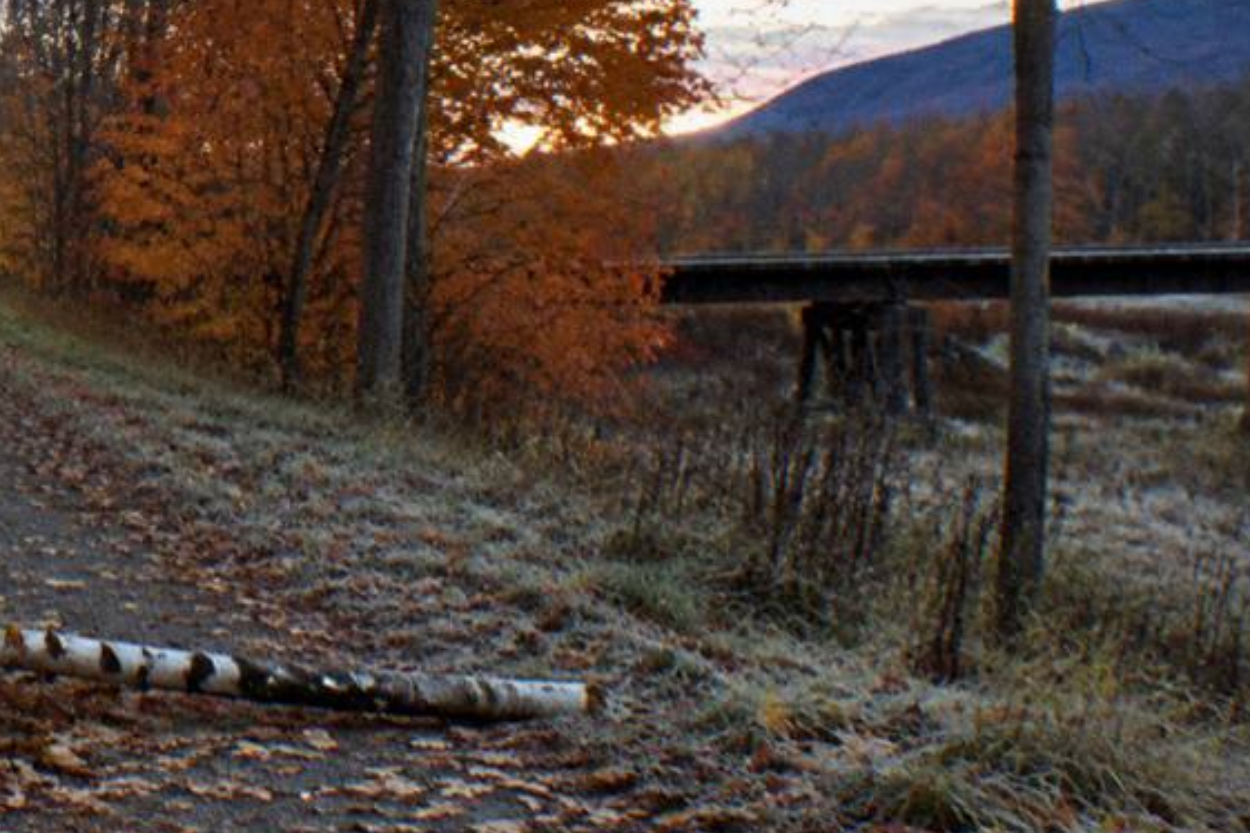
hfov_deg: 17.7
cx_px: 169
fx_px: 3958
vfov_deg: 12.0
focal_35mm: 114
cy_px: 445
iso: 5000
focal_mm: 64
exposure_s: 1/40
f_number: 5.6
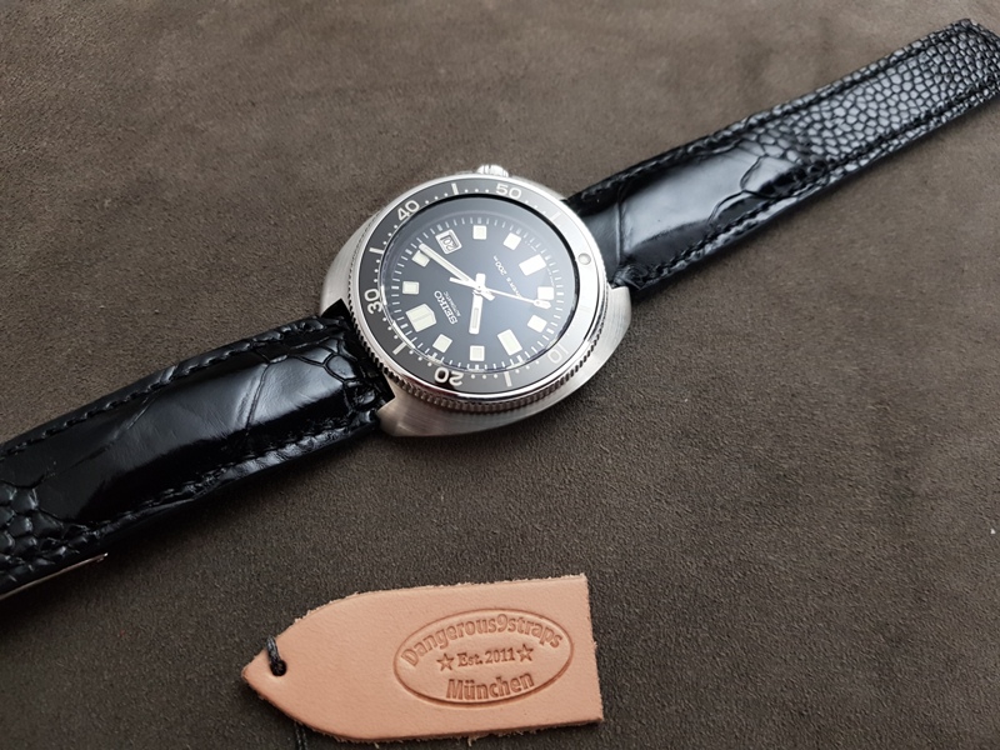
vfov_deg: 53.1
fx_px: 751
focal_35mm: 26
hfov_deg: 67.3
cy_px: 375
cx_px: 500
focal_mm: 4.2
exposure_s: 1/33
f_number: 1.7
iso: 250
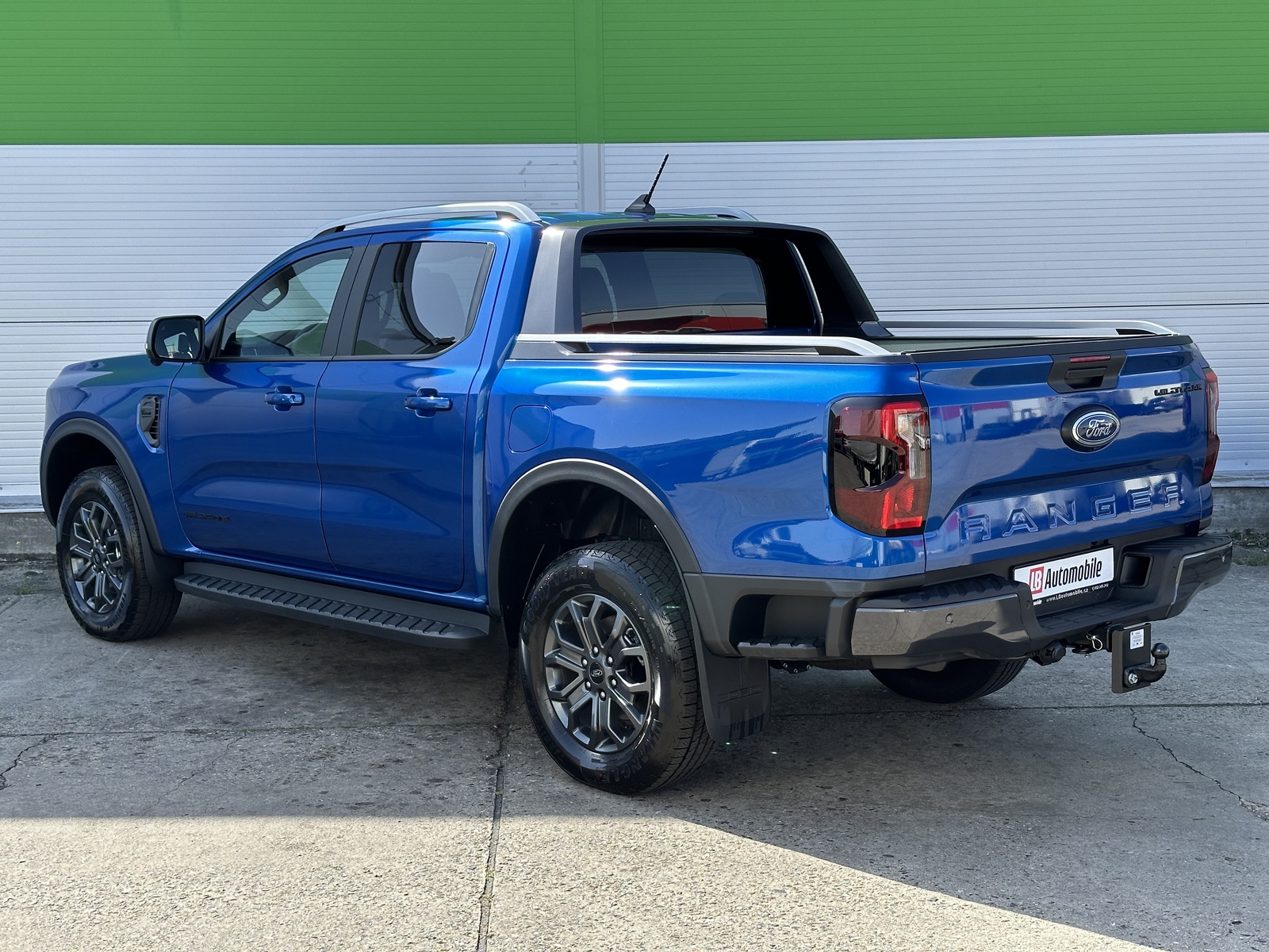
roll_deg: +1.0
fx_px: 1760
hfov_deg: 39.7
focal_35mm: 48
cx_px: 634
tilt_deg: -6.9
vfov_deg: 30.3
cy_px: 476
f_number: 1.78
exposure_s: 1/944
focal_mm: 6.86
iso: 64
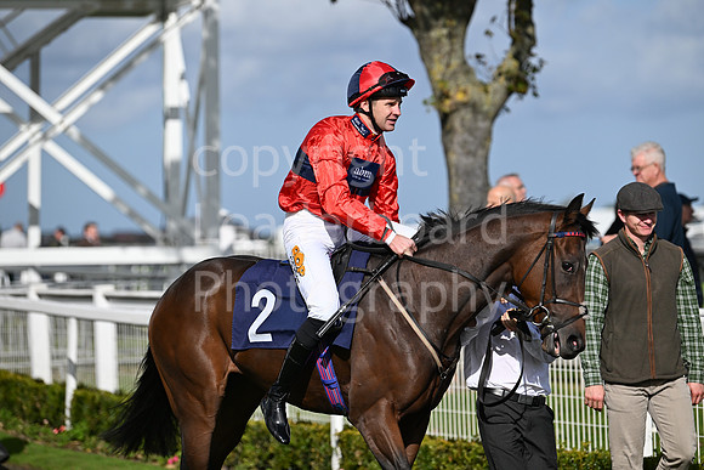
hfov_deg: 11.7
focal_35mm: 175
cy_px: 235
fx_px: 3423
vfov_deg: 7.9
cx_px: 352
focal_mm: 175
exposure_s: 1/10000
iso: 500
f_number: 4
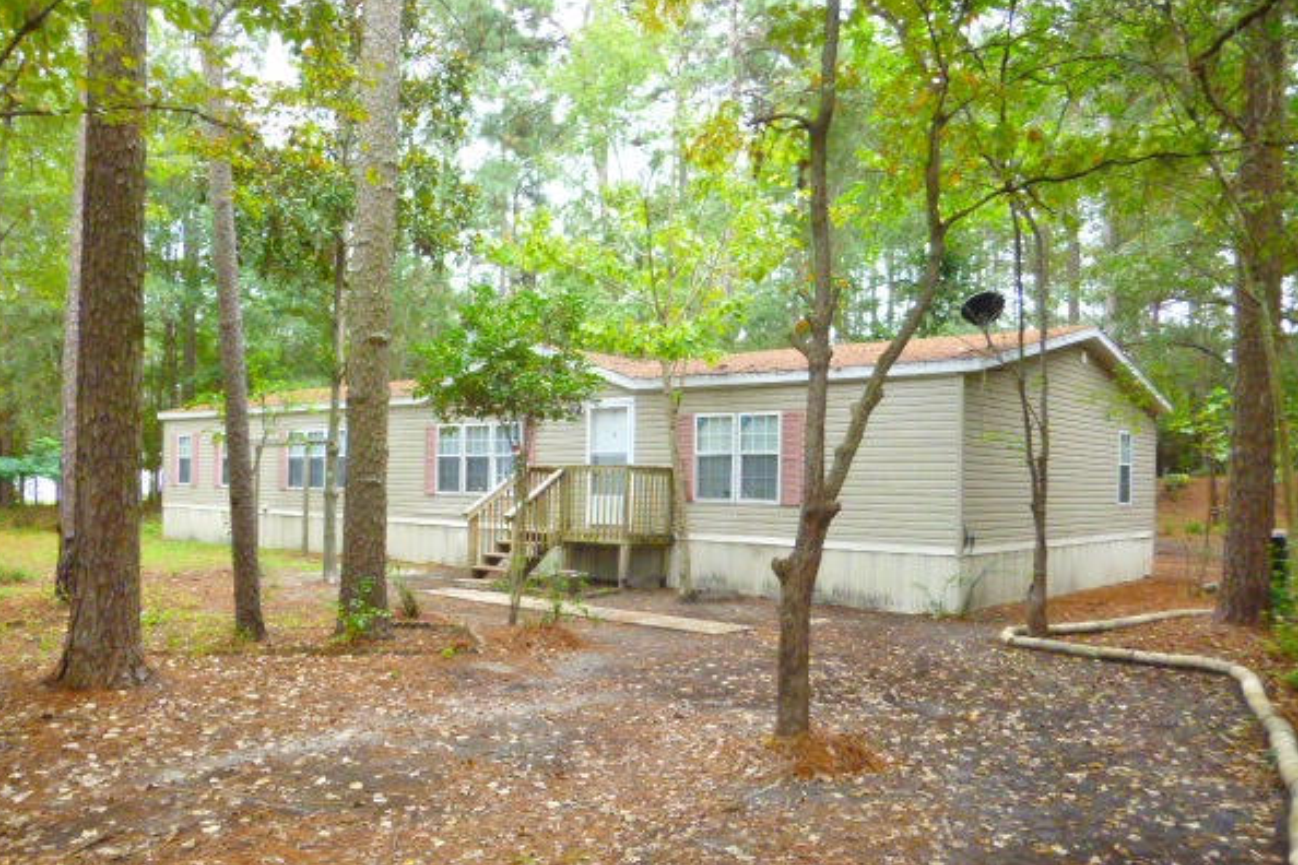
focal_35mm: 28
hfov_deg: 65.4
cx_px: 616
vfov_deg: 46.3
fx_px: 1009
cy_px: 483
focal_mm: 4.5
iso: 320
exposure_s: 1/60
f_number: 3.1
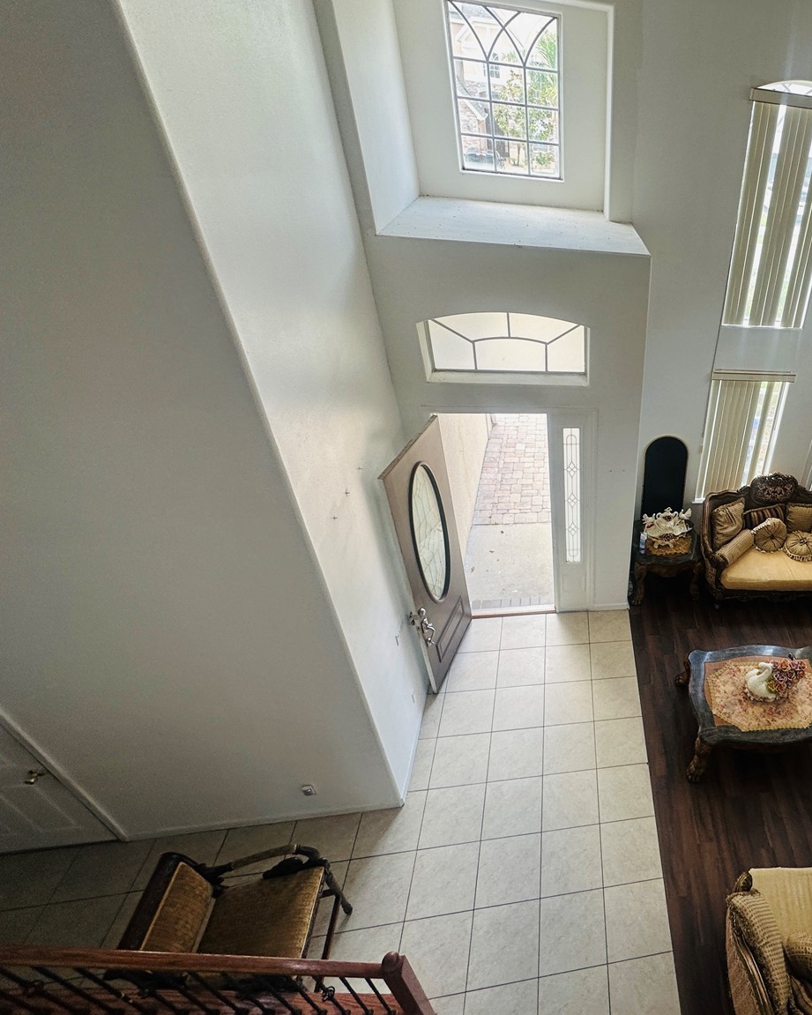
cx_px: 692
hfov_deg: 62.4
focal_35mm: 19
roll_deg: -8.0
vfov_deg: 83.3
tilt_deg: -34.8
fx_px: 571
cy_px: 490
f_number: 2.2
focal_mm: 2.22
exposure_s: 1/99
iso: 80
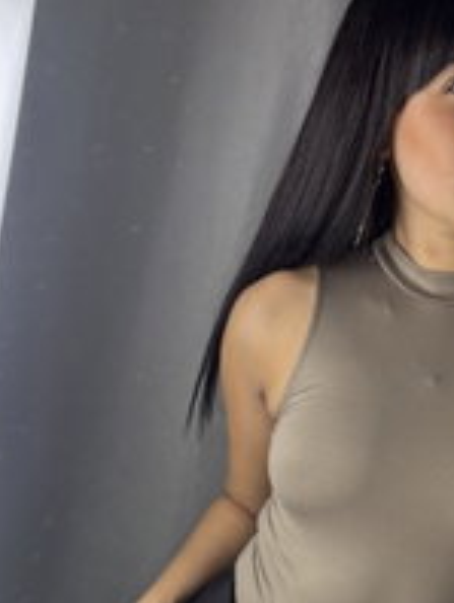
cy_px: 638
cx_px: 332
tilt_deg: -27.6
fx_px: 1221
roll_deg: -18.5
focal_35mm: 70
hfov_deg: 20.9
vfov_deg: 25.9
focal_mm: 5.96
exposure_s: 1/294
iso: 50
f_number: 1.6
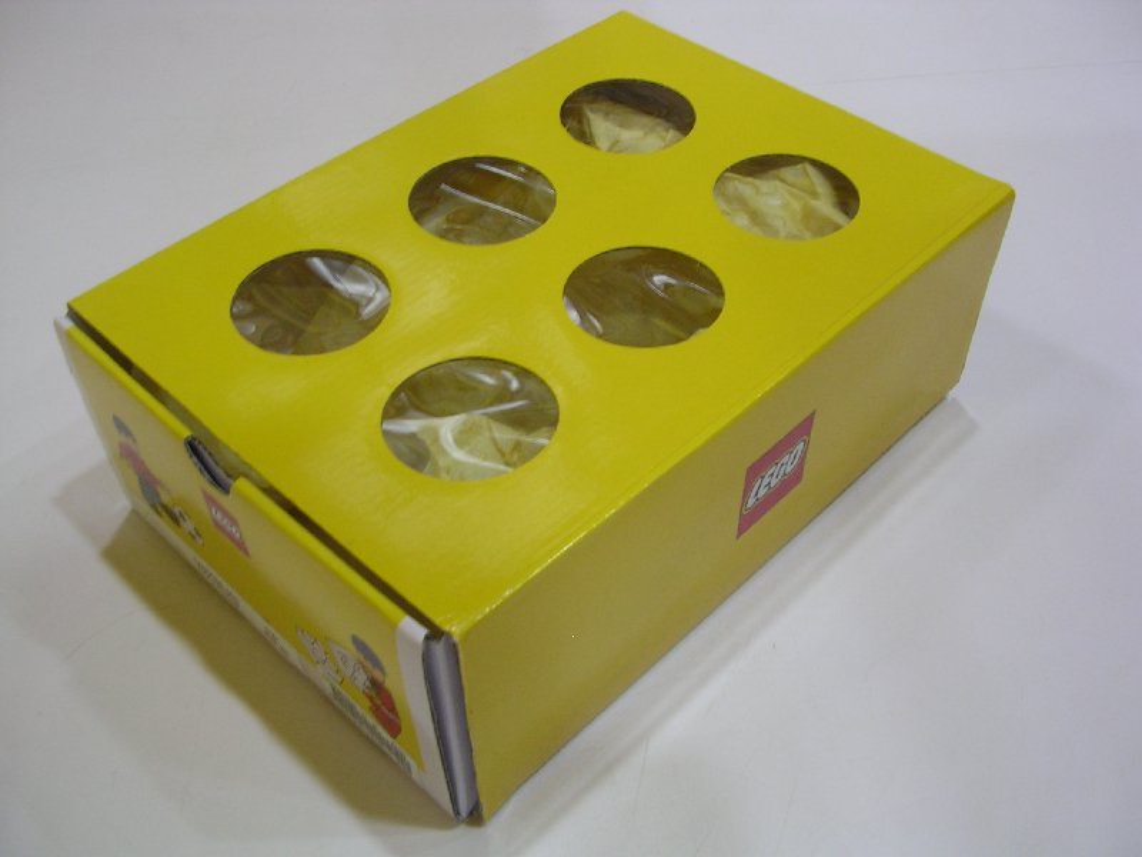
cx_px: 571
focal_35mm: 38
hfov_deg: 49.0
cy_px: 428
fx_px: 1254
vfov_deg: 37.7
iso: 100
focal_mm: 5.8
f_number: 2.8
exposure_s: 1/8.3
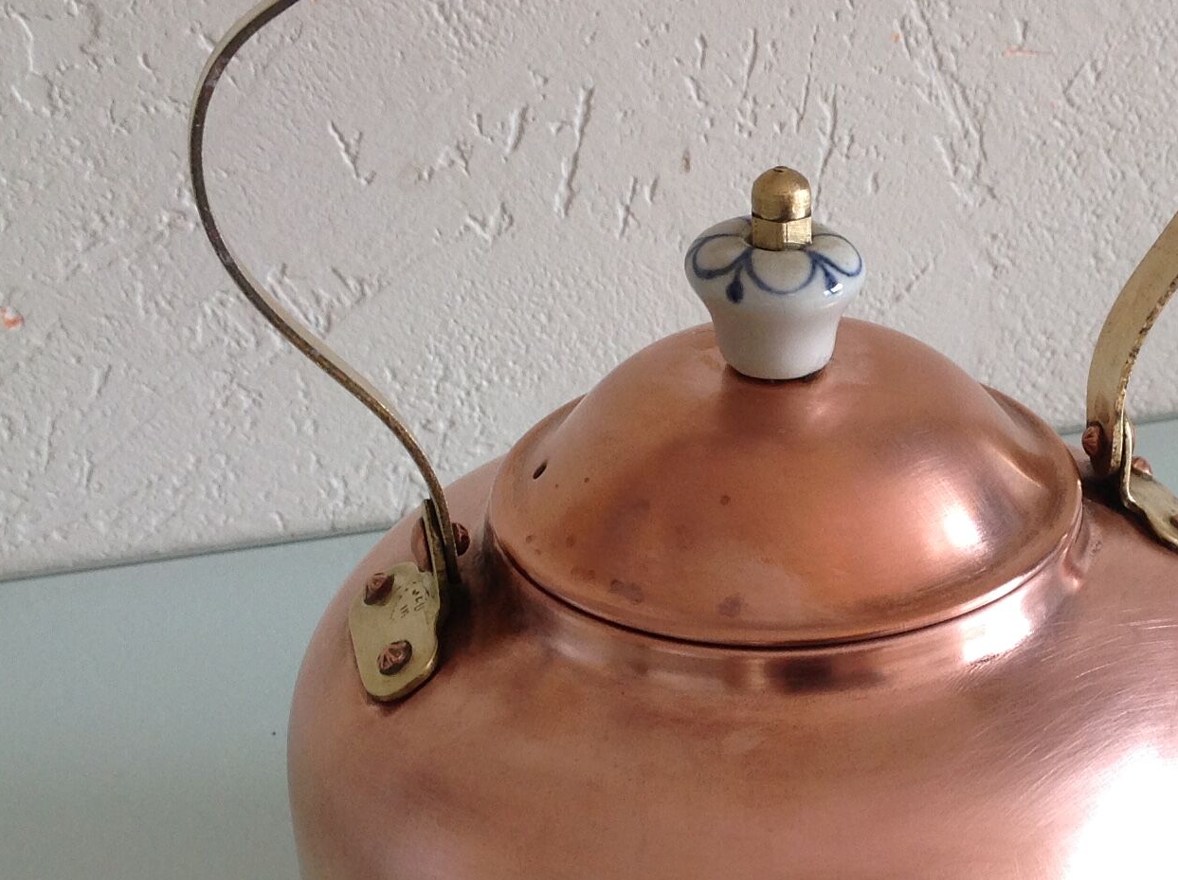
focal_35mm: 73
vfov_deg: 20.0
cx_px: 876
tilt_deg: -32.4
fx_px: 2480
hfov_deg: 26.4
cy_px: 589
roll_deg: +0.6
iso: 64
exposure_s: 1/60
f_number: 2.4
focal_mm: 4.28
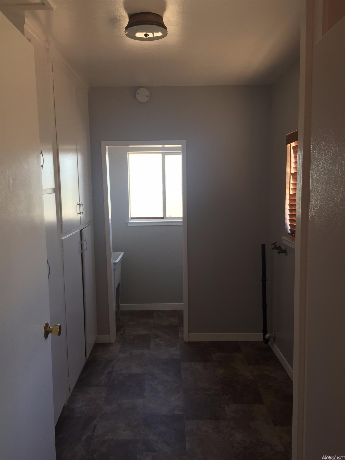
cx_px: 172
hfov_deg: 48.2
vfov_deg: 61.7
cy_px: 230
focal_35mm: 29
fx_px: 385
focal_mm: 4.15
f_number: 2.2
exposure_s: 1/60
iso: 32
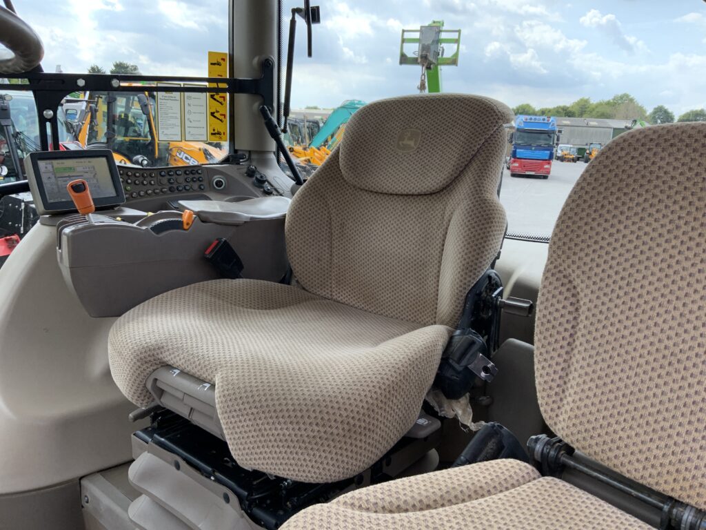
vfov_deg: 48.2
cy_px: 265
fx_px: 591
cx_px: 353
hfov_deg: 61.7
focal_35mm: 29
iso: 16
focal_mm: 3
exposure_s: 1/250
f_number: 1.8
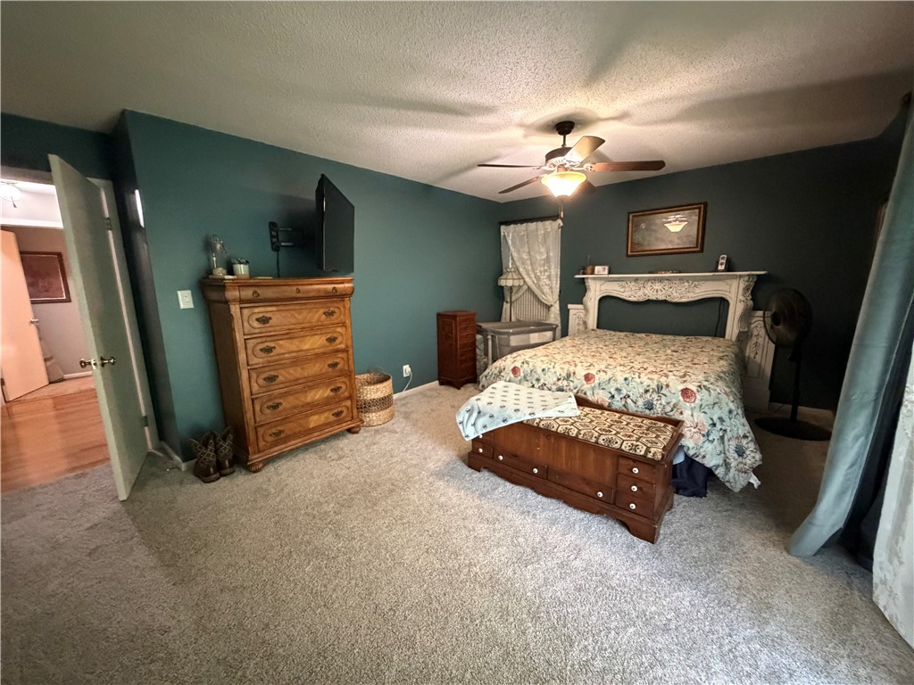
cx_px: 457
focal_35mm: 14
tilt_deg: -9.0
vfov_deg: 85.7
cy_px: 342
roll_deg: +1.6
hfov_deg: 102.1
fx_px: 370
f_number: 2.2
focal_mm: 2.22
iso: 1250
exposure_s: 1/60
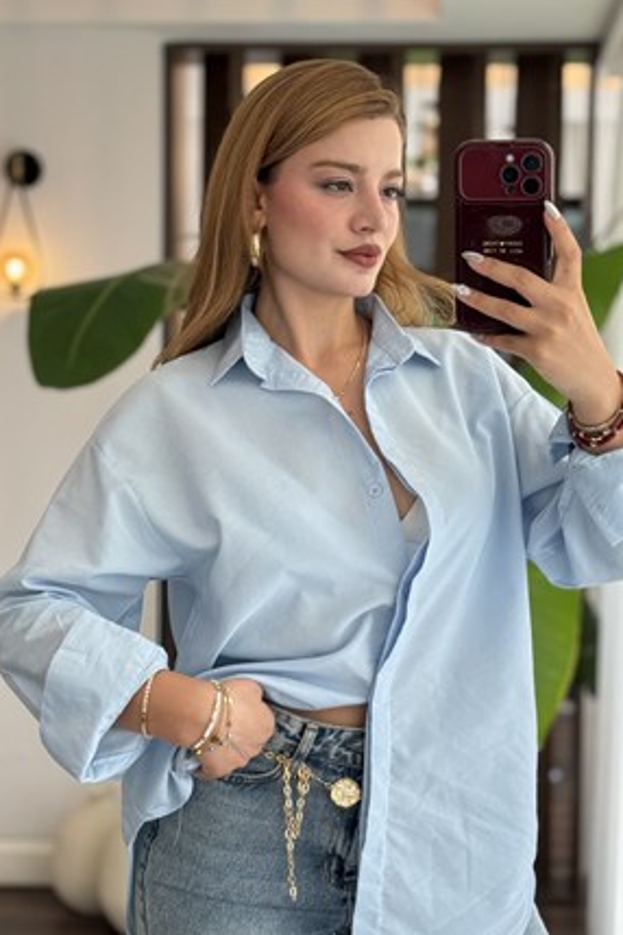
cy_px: 513
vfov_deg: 32.4
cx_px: 344
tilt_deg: -18.9
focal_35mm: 62
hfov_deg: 21.9
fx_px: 1609
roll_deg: +0.9
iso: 100
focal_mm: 6.76
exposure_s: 1/334
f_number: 1.78
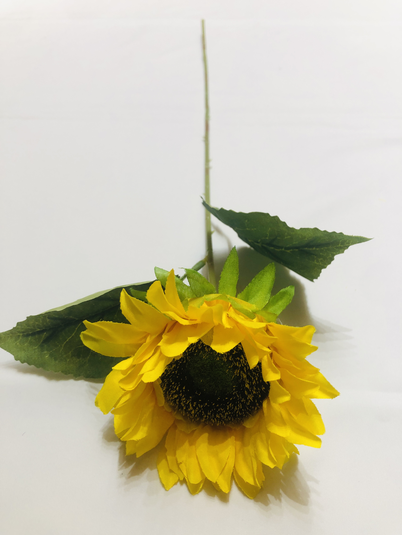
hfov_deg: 49.7
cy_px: 268
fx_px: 434
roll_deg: +0.1
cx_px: 201
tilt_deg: -44.5
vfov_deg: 63.4
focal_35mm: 28
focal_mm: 3.99
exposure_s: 1/33
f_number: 1.8
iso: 25
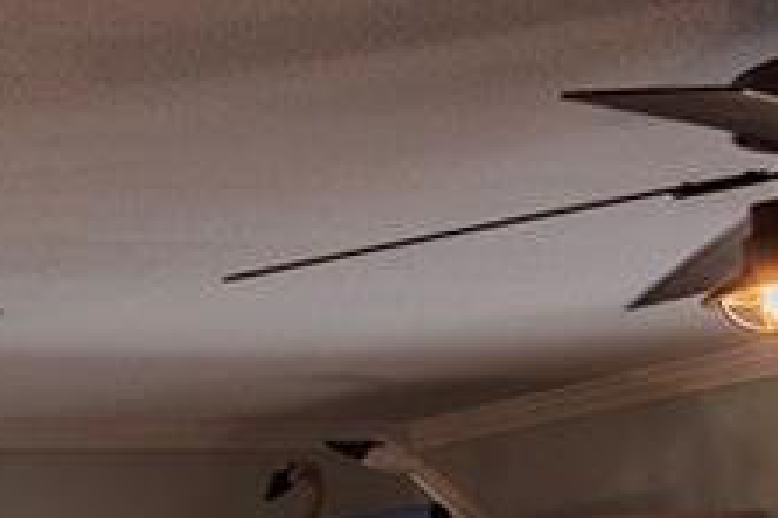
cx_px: -1426
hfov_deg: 11.9
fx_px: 2334
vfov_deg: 12.1
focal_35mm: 108
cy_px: 768
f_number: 5
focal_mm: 15
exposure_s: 1/100
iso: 100
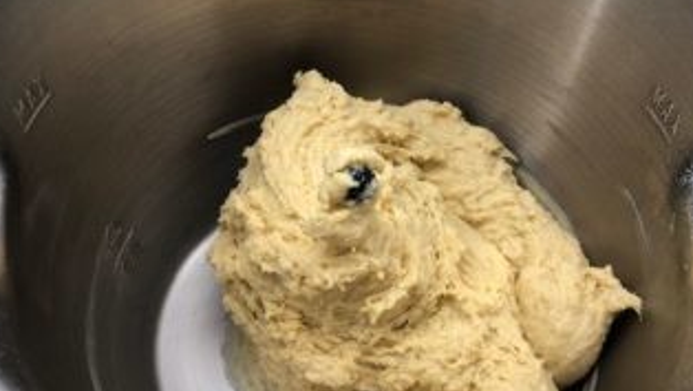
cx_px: 335
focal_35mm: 34
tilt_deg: -55.5
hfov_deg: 58.0
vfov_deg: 34.6
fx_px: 625
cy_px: 229
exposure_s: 1/50
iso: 25
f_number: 1.8
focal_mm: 4
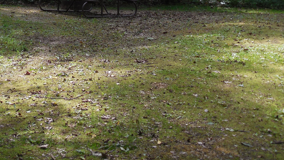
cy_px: 33
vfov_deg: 13.5
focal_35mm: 89
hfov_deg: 23.9
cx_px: 160
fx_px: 670
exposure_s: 1/80
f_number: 3.9
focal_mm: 7.8
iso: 125
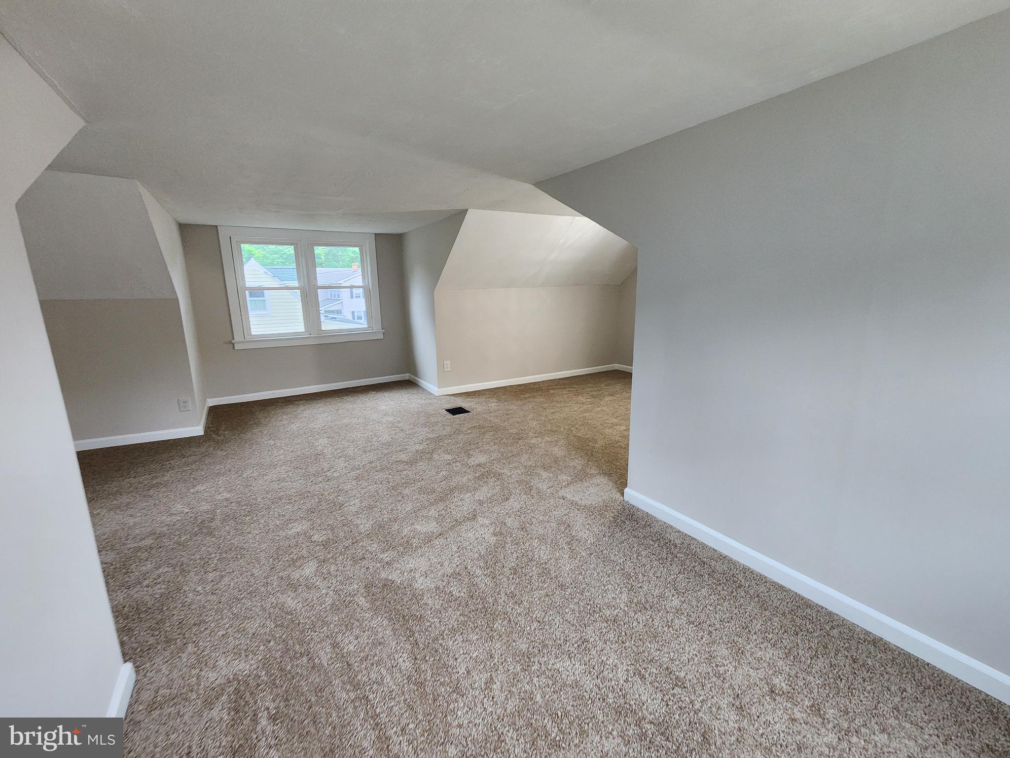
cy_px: 379
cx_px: 505
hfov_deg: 106.2
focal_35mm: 13
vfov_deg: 89.9
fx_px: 379
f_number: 2.2
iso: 320
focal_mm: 2.2
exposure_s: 1/30
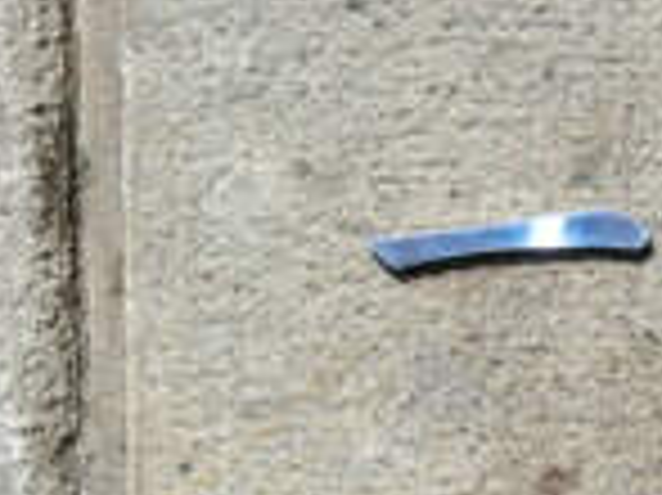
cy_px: 392
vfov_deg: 17.6
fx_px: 1586
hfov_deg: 22.0
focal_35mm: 83
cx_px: 775
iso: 80
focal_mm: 4.06
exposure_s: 1/250
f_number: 6.9
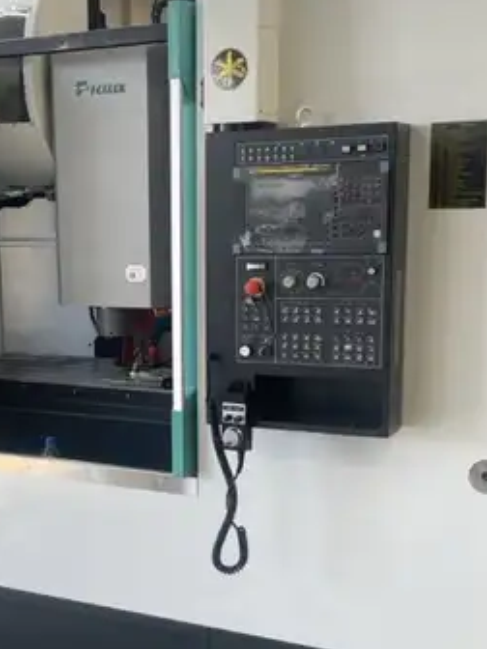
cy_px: 415
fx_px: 1088
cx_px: 121
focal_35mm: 58
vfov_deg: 33.0
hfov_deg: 24.9
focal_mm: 4.2
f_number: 1.6
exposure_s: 1/121
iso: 50
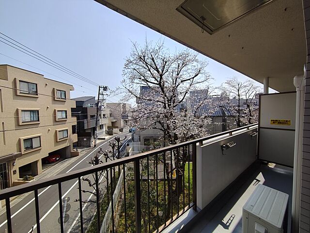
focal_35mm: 13
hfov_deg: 106.2
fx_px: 116
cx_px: 155
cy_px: 116
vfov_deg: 89.9
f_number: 2.2
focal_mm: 2.16
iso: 50
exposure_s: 1/1464
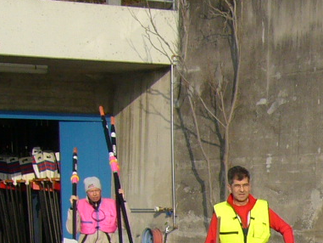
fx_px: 1372
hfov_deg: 12.2
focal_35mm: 147
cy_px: 331
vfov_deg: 9.9
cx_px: 601
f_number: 5.6
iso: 80
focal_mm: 5.8
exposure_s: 1/400
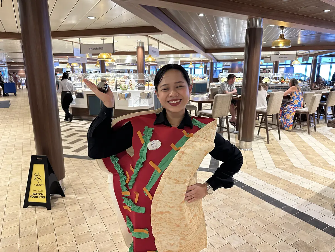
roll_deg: +0.5
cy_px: 126
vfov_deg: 56.8
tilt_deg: -12.9
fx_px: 232
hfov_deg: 71.6
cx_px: 168
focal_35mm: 24
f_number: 1.78
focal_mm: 6.86
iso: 320
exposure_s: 1/60
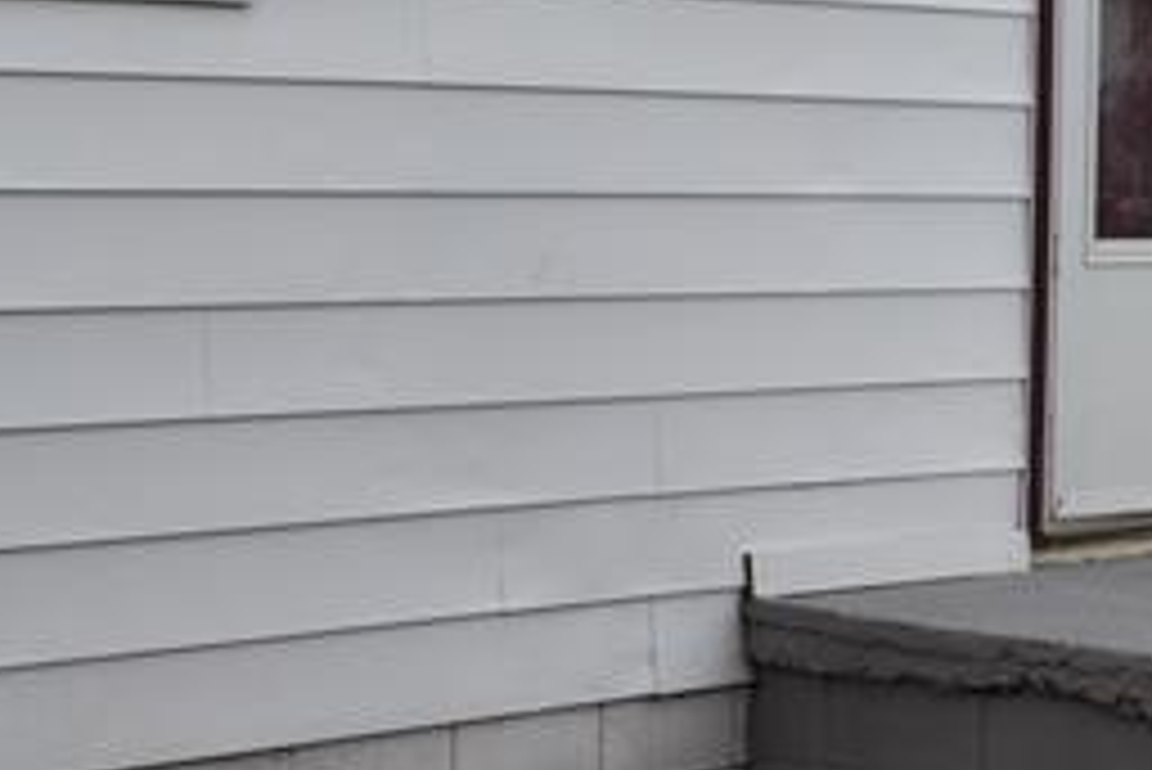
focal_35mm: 108
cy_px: 221
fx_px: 3458
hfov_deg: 18.9
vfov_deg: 12.7
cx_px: 576
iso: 100
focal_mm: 18
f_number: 4.5
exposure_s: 1/80
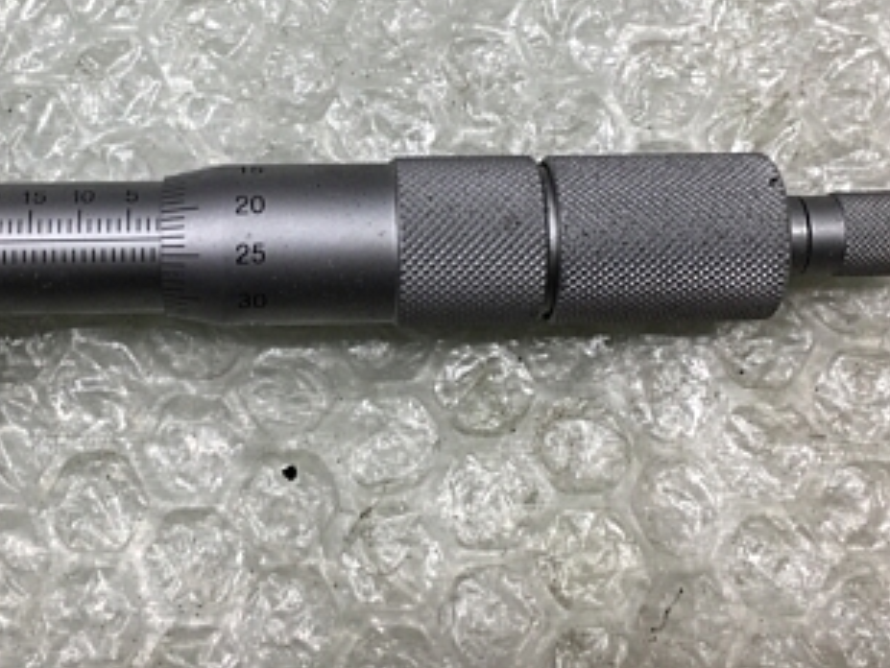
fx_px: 1543
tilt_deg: -72.7
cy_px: 179
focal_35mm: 60
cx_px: 337
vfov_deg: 24.2
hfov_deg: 32.0
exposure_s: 1/125
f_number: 2.2
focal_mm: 4.15
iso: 25
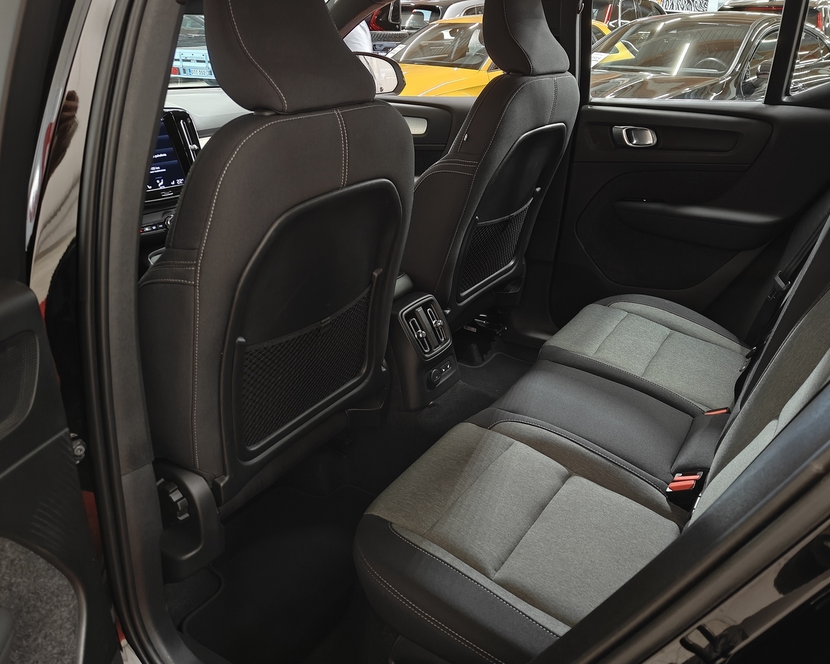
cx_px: 462
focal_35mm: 28
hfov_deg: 62.0
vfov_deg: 51.5
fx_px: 688
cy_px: 307
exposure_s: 1/33
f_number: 1.8
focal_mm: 5.59
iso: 1250
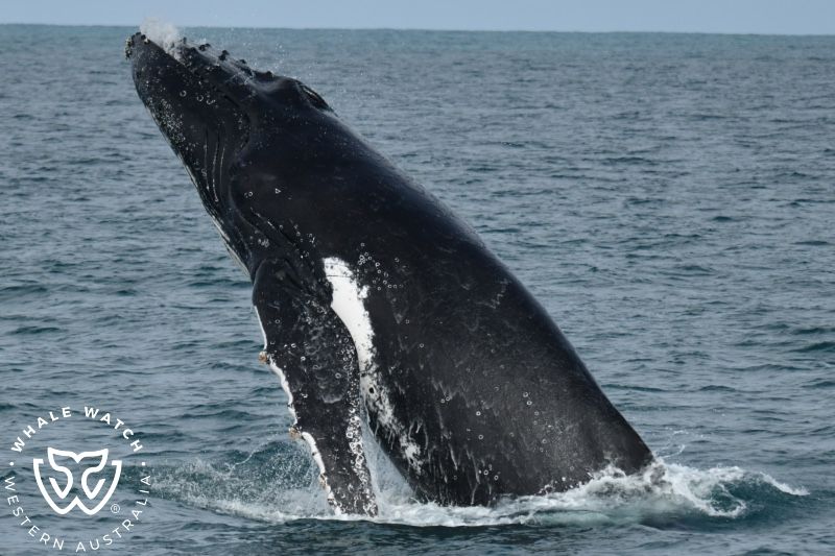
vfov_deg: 6.2
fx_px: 5101
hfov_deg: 9.4
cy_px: 278
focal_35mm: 220
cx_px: 418
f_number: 5.6
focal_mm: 220
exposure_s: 1/8000
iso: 900
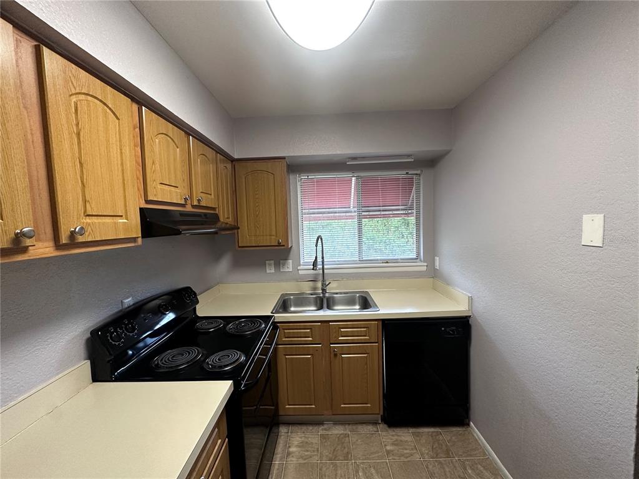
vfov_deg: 85.7
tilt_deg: -4.3
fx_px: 258
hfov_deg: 102.1
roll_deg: +1.6
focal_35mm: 14
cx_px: 320
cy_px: 240
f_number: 2.2
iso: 250
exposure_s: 1/120
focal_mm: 2.22
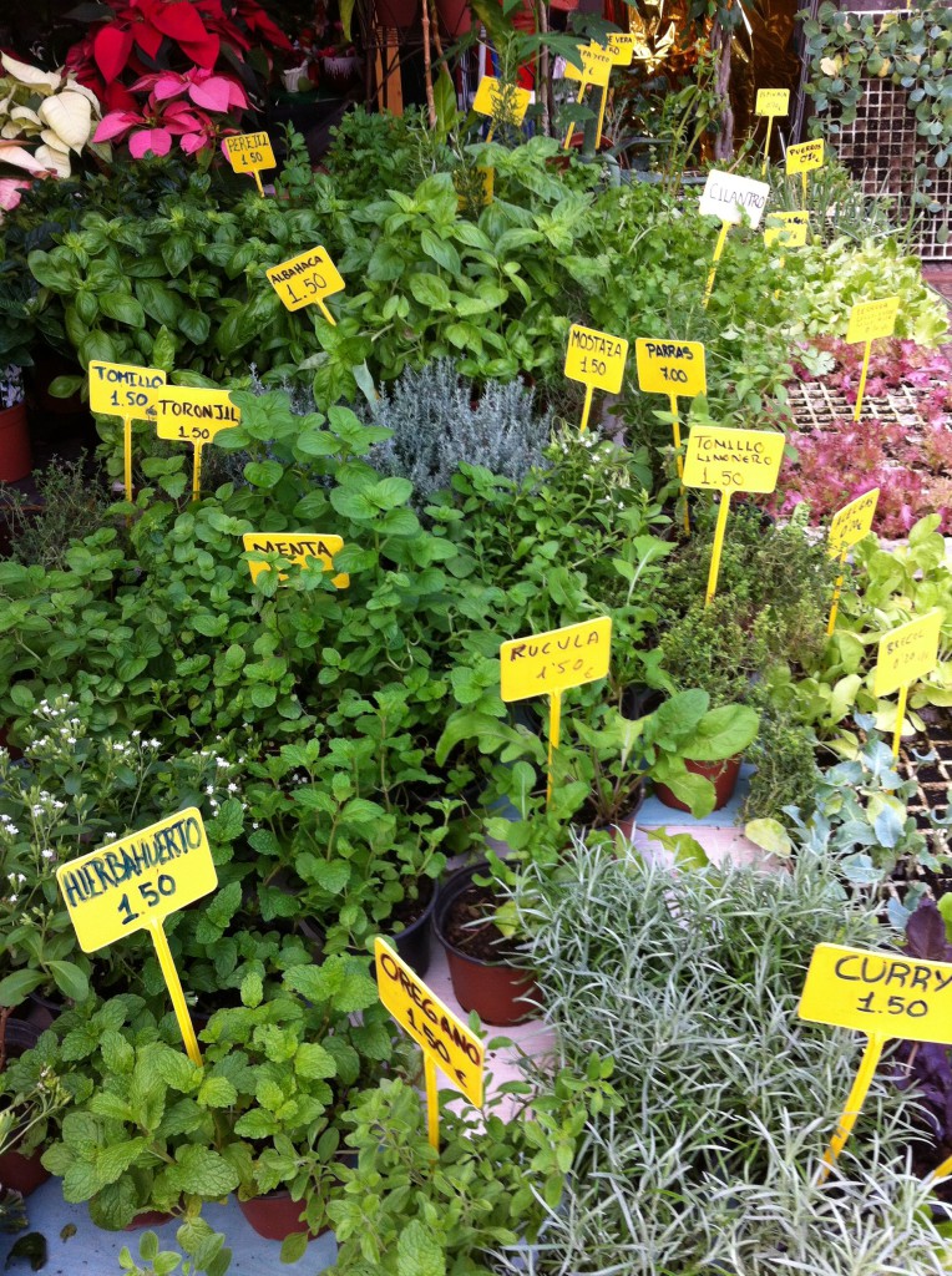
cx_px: 476
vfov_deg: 52.7
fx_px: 1288
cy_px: 638
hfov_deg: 40.6
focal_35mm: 35
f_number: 2.8
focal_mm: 3.85
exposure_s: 1/120
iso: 80
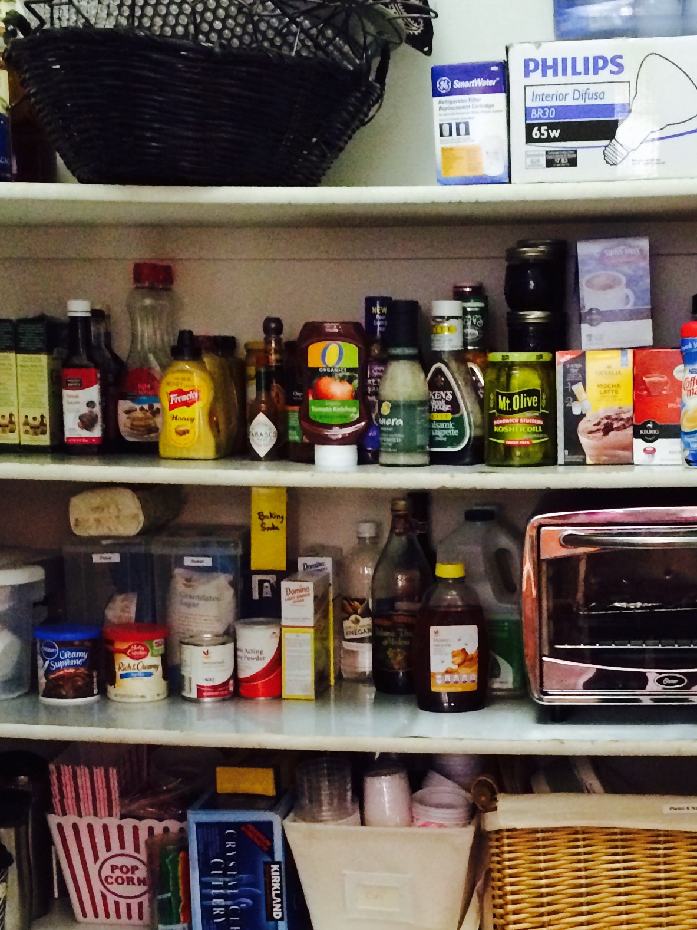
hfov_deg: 24.2
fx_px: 1611
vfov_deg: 31.8
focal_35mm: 60
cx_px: 490
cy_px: 655
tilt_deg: -9.3
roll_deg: -0.1
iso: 250
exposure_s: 1/20
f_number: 2.2
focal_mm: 4.15
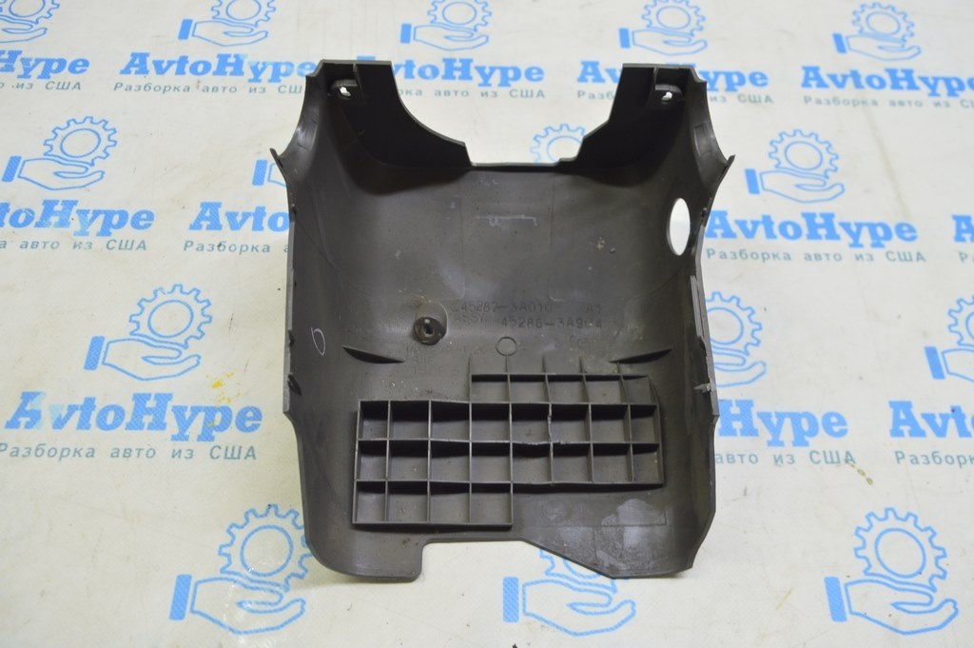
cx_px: 487
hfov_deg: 59.5
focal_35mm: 32
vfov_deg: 41.6
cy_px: 324
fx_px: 852
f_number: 5.6
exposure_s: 1/15
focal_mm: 21
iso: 400
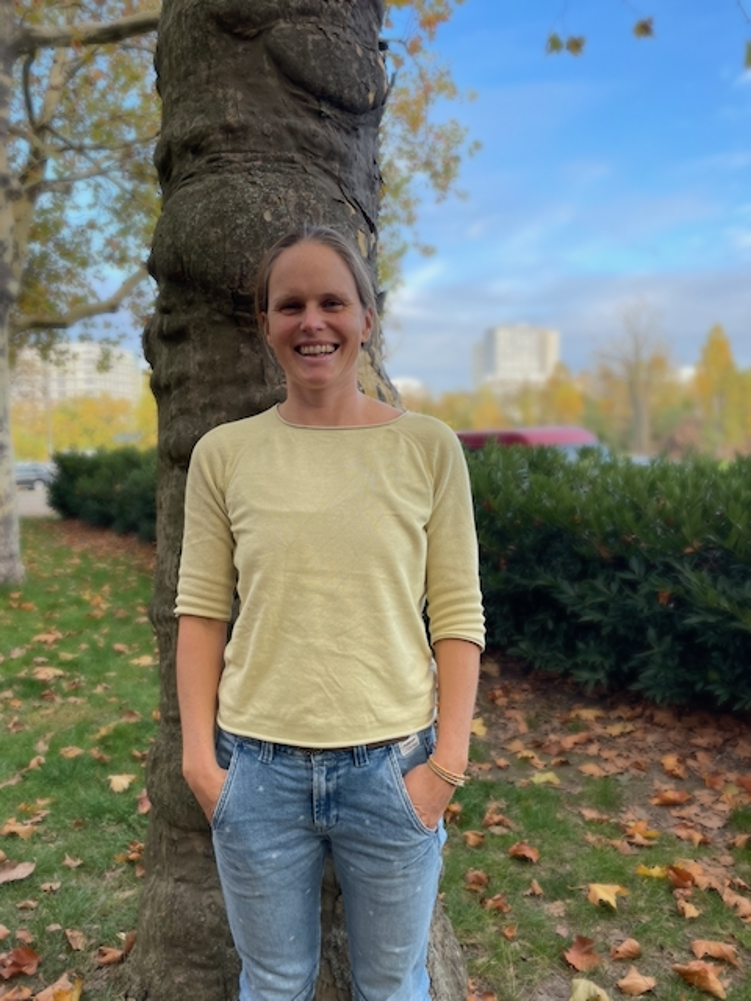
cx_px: 376
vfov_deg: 67.3
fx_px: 752
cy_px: 500
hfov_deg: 53.1
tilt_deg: -1.2
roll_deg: +0.9
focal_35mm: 26
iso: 50
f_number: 1.6
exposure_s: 1/619
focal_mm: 4.2
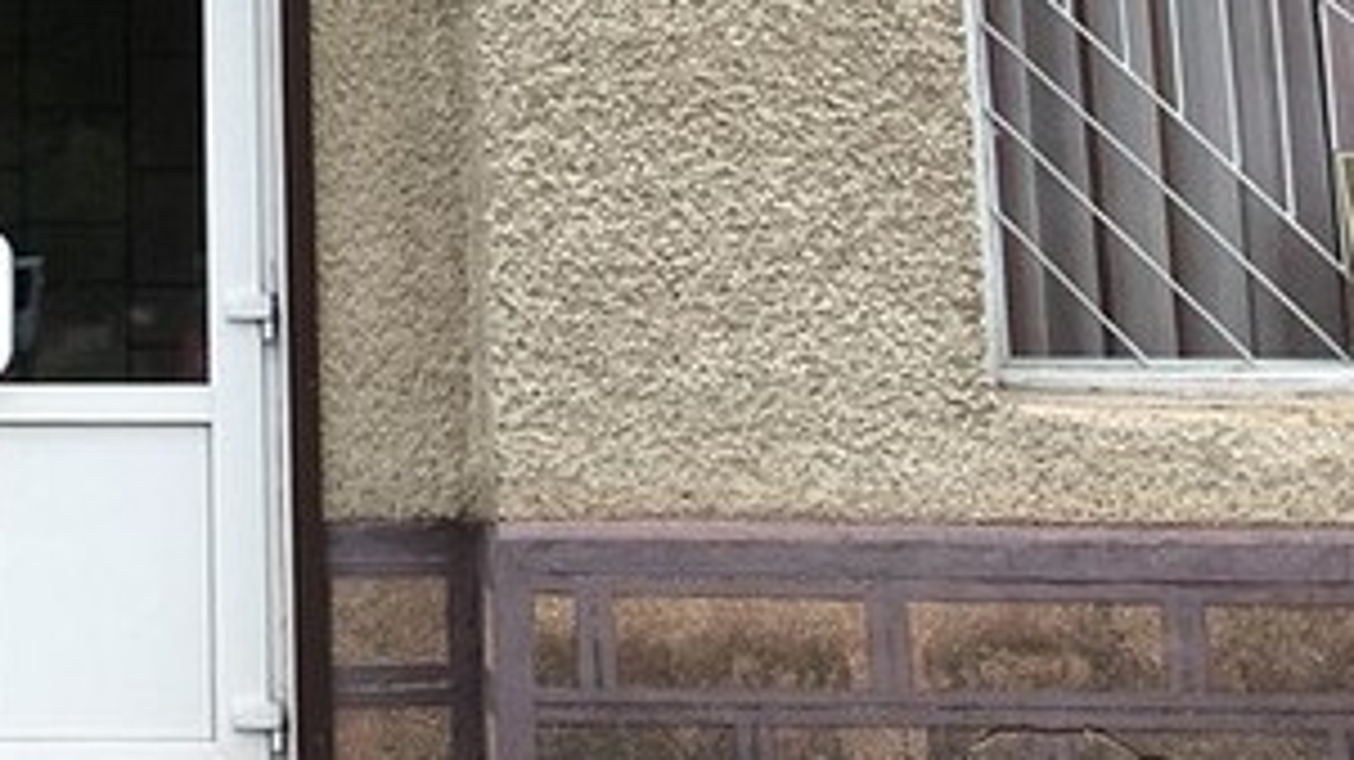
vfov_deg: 11.4
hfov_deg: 21.3
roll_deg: -0.6
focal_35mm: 97
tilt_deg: +15.7
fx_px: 3481
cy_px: -720
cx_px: 2
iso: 25
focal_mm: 4.15
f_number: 2.2
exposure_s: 1/625
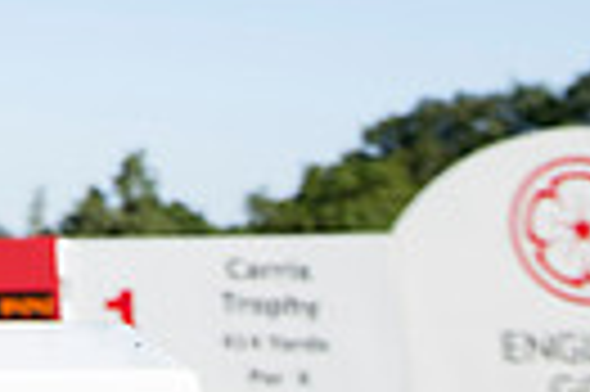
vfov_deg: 10.4
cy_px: -421
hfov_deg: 15.1
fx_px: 1964
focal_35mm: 120
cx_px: -432
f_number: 6.3
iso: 200
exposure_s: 1/640
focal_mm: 27
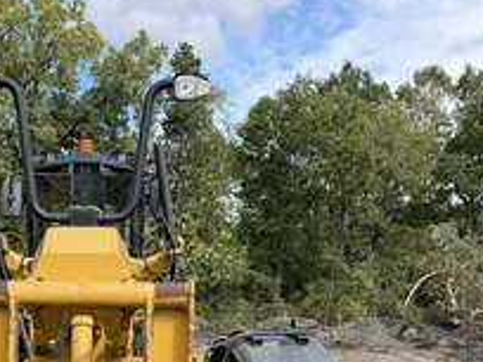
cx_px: 78
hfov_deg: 38.5
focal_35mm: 47
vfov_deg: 29.4
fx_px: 656
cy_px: 338
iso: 100
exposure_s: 1/2110
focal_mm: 6.76
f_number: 1.78
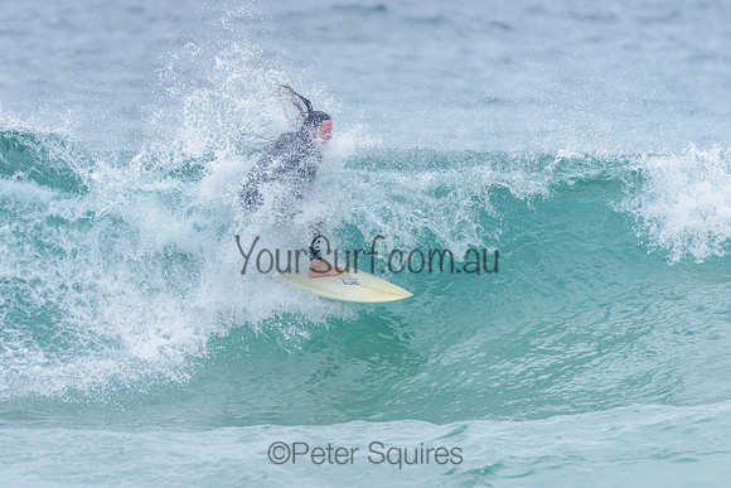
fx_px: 12446
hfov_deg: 3.4
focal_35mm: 613
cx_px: 291
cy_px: 189
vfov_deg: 2.2
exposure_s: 1/2000
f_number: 5.6
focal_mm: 500
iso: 280
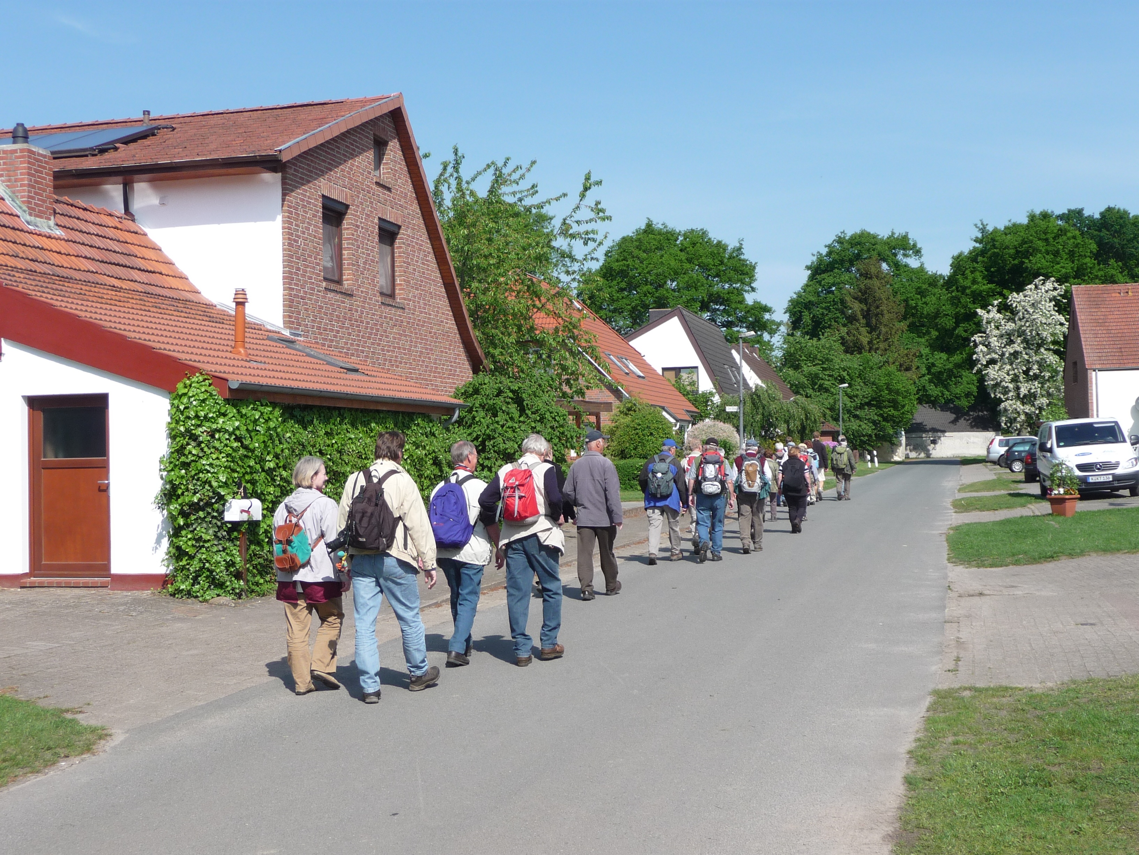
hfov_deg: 42.1
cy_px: 428
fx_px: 1481
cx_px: 570
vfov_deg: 32.2
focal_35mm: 45
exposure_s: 1/640
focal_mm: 7.6
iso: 100
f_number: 4.1
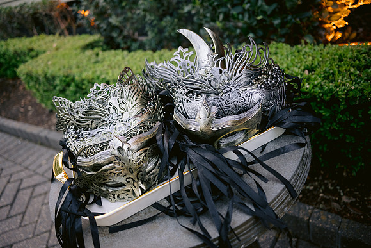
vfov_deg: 46.4
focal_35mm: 28
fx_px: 289
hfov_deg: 65.5
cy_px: 124
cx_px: 186
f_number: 3.2
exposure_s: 1/80
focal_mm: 28
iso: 800
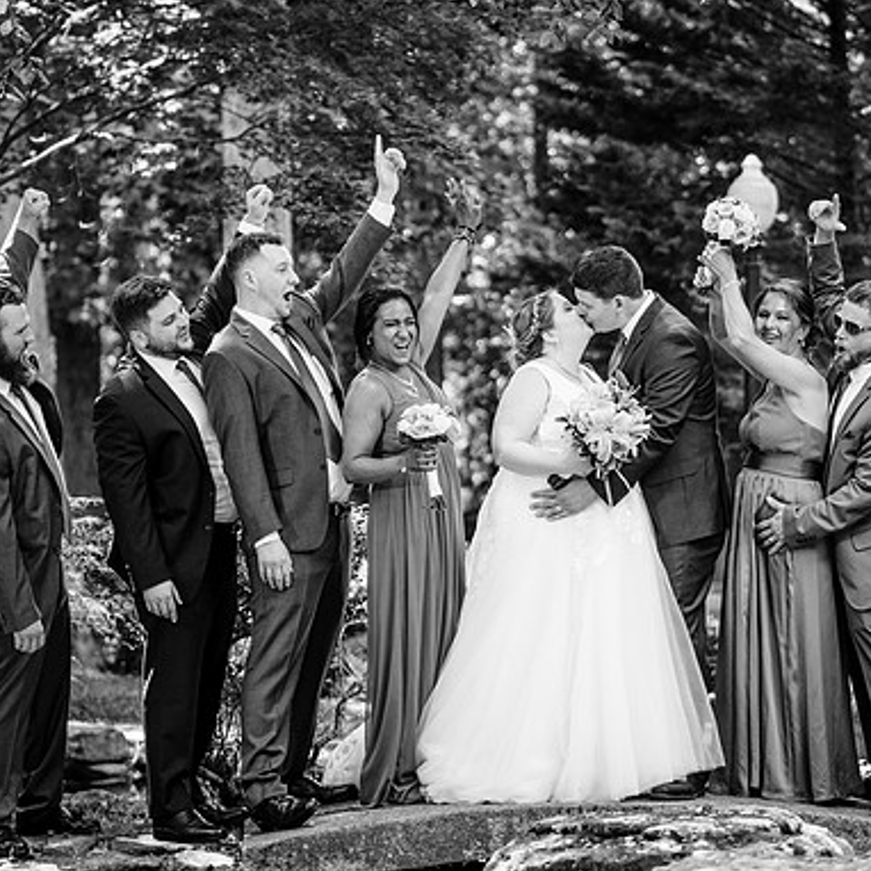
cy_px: 417
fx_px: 3558
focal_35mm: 125
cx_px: 520
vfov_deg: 14.0
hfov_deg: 13.9
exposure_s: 1/200
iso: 200
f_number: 2.8
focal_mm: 92
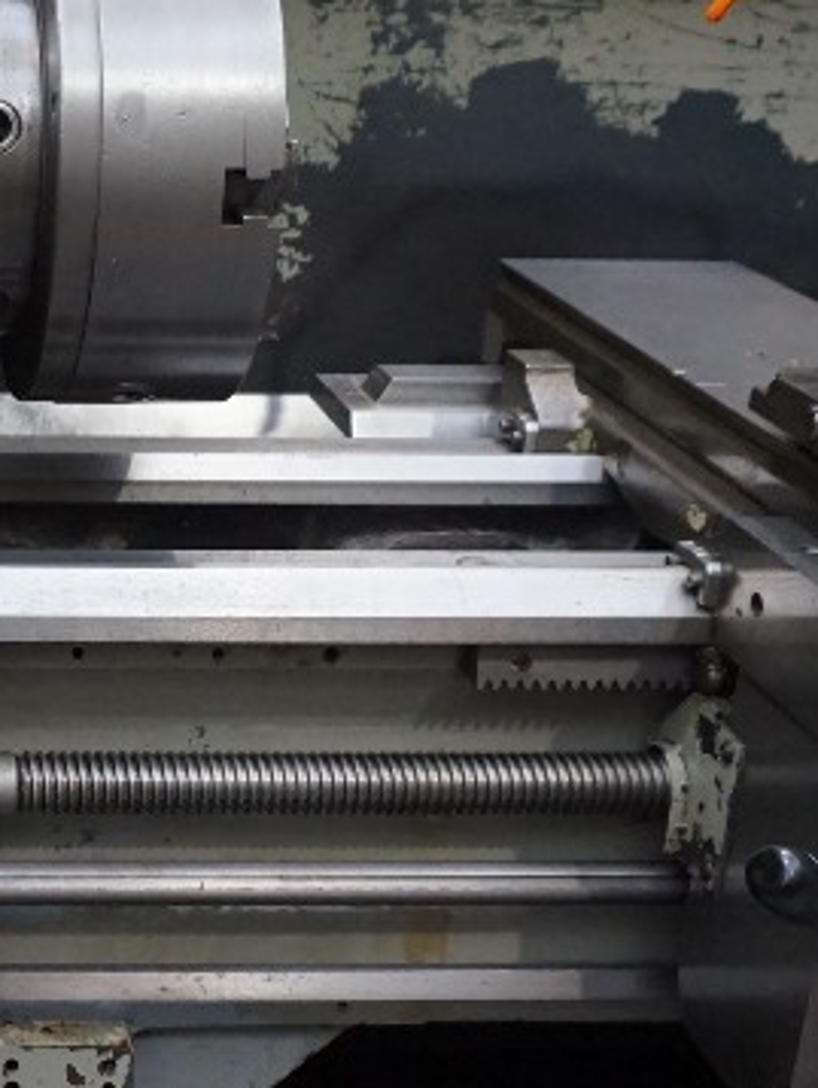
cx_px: -228
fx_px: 2077
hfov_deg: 20.5
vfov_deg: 29.4
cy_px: 518
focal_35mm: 66
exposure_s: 1/160
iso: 2000
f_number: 3.5
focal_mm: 16
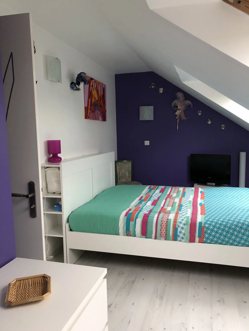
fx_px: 269
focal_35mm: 28
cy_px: 166
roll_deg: +1.7
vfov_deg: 63.4
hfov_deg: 49.7
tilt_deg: -6.0
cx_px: 124
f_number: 1.8
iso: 40
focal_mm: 3.99
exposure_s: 1/17
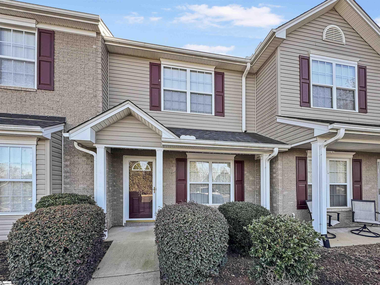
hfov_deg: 102.1
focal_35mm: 14
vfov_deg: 85.7
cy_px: 142
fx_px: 154
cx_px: 190
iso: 40
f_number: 2.2
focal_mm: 2.22
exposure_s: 1/210
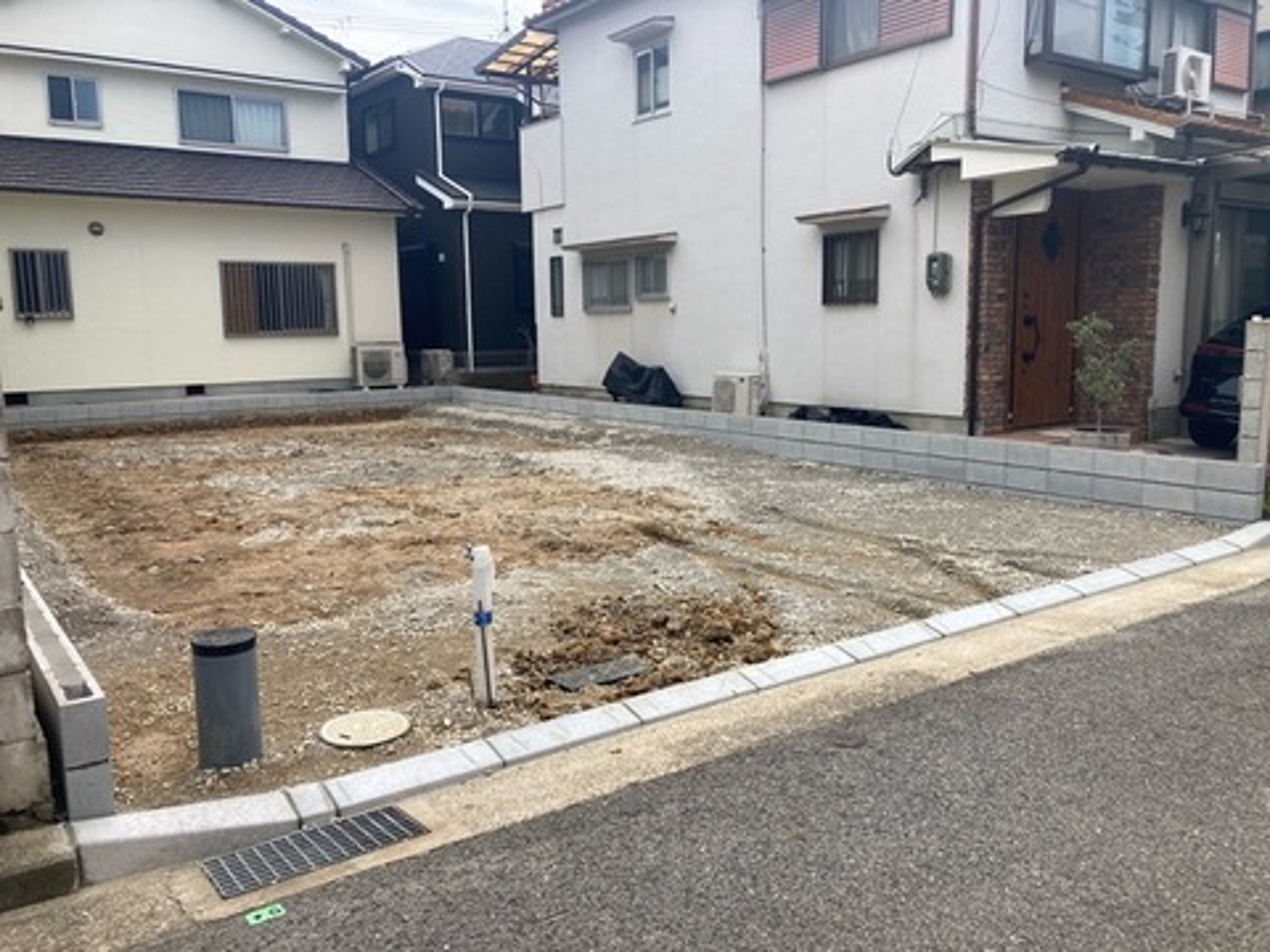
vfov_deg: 49.7
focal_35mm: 28
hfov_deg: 63.4
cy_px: 476
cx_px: 635
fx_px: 1027
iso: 20
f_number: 1.8
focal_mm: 3.99
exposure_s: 1/1499
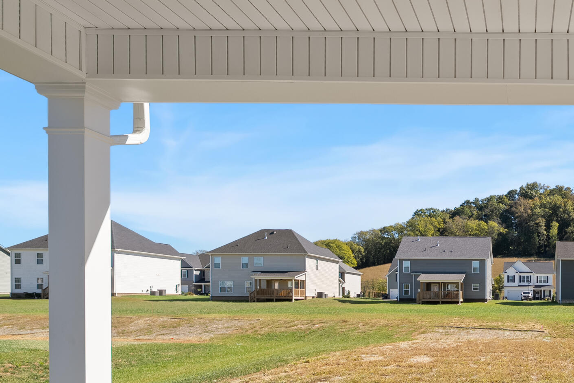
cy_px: 305
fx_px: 542
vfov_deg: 37.5
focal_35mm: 34
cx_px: 535
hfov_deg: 48.7
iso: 320
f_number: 8
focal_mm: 16
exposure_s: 1/200
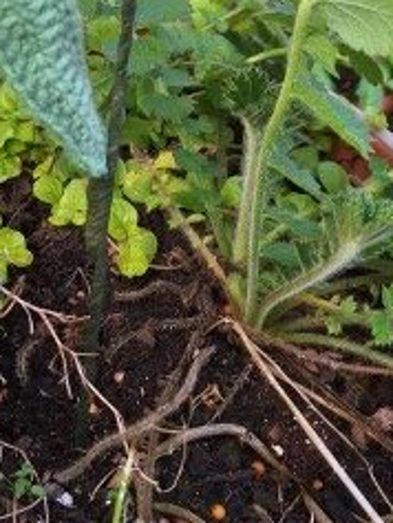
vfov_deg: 30.0
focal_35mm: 62
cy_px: 66
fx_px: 938
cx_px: 44
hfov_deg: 23.1
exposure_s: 1/794
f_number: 1.8
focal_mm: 5.54
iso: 40
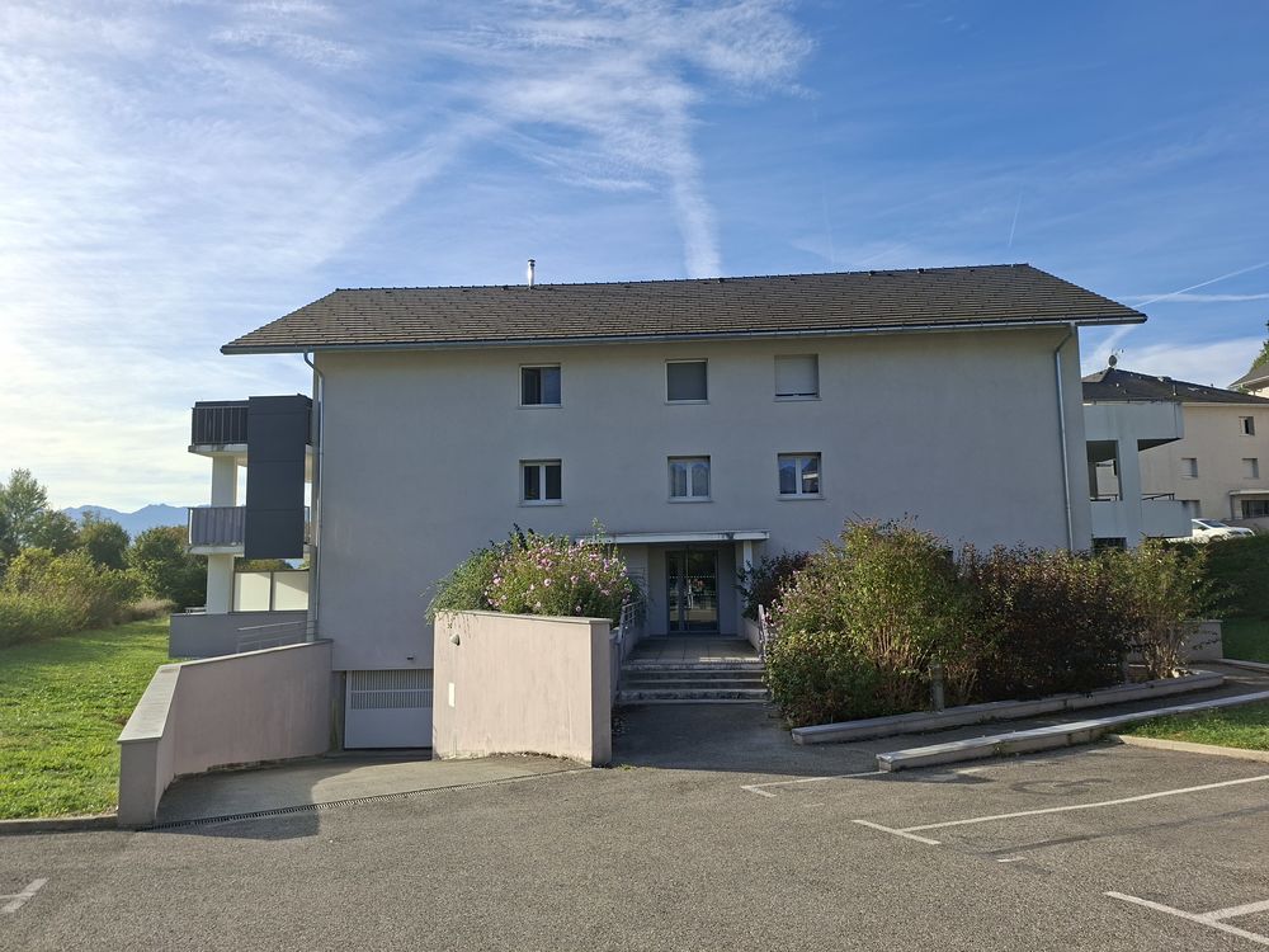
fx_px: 843
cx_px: 634
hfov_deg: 73.9
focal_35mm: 23
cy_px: 476
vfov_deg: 58.9
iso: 50
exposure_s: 1/1623
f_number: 1.8
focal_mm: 5.54
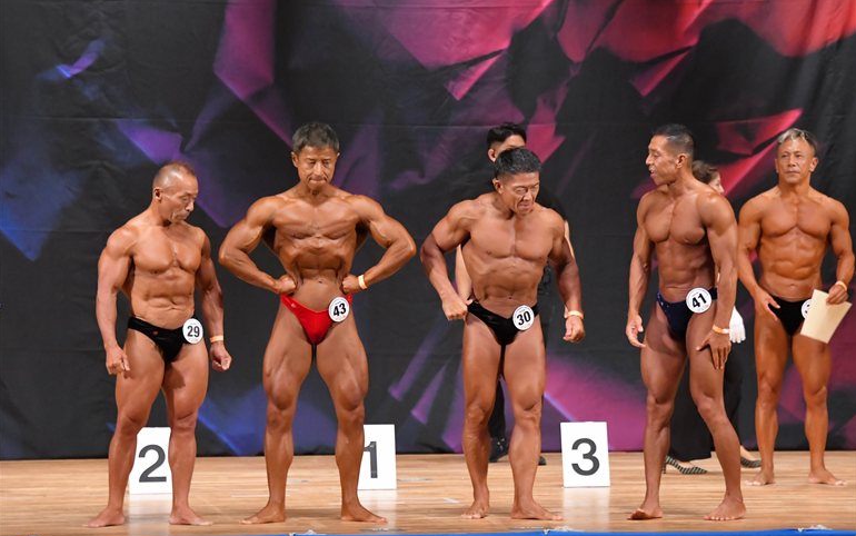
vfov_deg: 6.3
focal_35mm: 207
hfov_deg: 10.1
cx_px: 430
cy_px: 268
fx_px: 4831
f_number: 5.6
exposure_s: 1/400
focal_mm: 135
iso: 6400
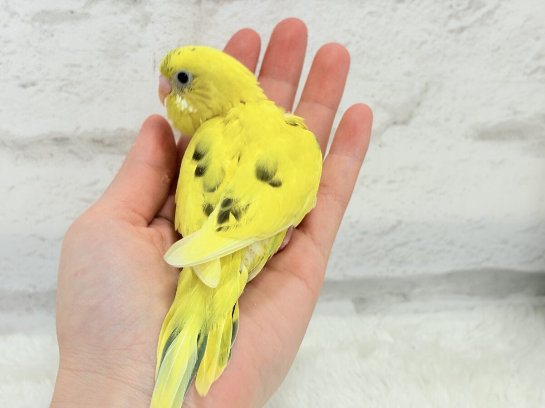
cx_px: 272
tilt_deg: -19.2
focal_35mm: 52
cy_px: 204
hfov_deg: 36.8
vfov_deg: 28.0
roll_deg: -0.9
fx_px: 819
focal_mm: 5.96
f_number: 1.6
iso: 32
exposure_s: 1/50
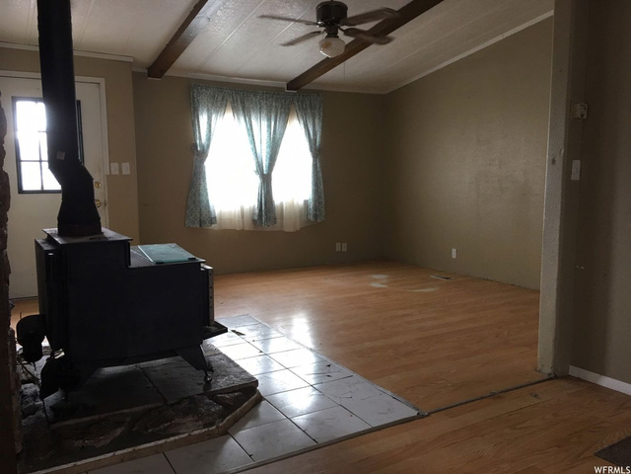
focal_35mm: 29
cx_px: 316
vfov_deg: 48.2
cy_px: 237
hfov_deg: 61.7
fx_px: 529
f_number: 2.2
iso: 80
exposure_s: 1/30
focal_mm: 4.15
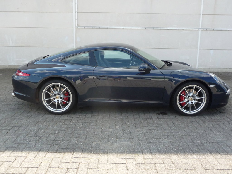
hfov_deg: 54.0
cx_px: 116
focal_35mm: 34
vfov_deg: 41.8
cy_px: 87
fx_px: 228
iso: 200
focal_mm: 5.6
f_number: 3.6
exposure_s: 1/500
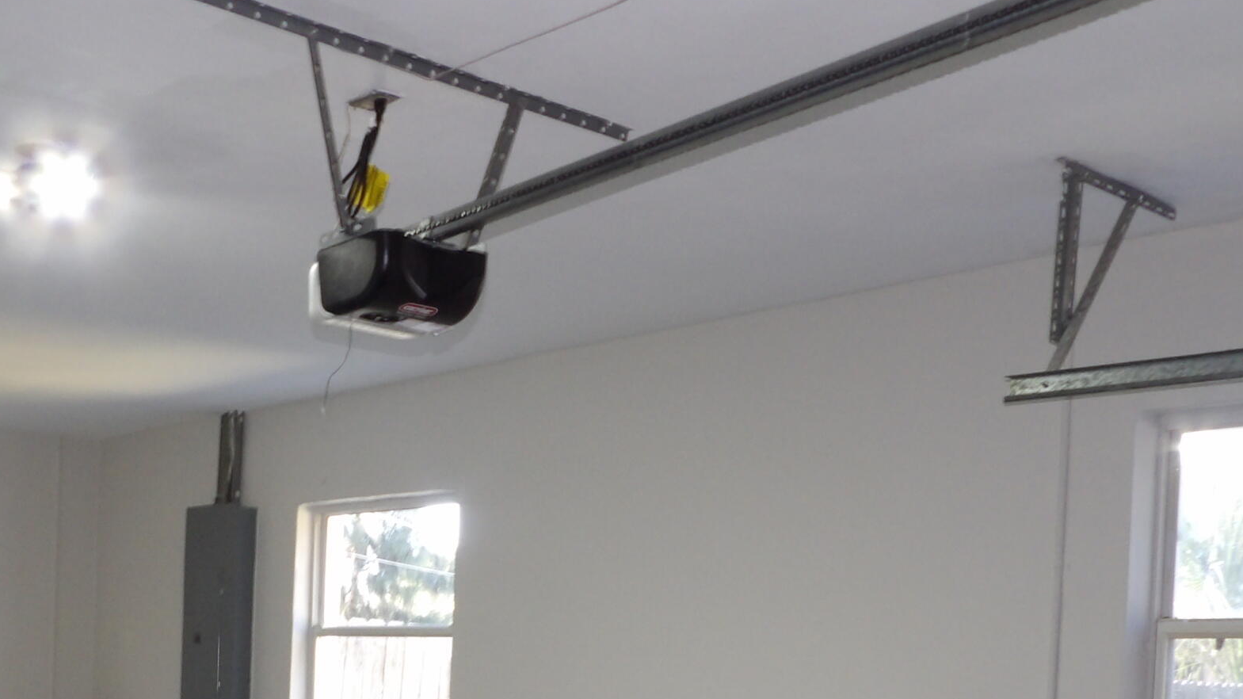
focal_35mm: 50
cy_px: 740
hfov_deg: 40.7
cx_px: 398
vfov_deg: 22.8
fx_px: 1648
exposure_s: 1/33
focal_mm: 4.3
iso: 200
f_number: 3.2
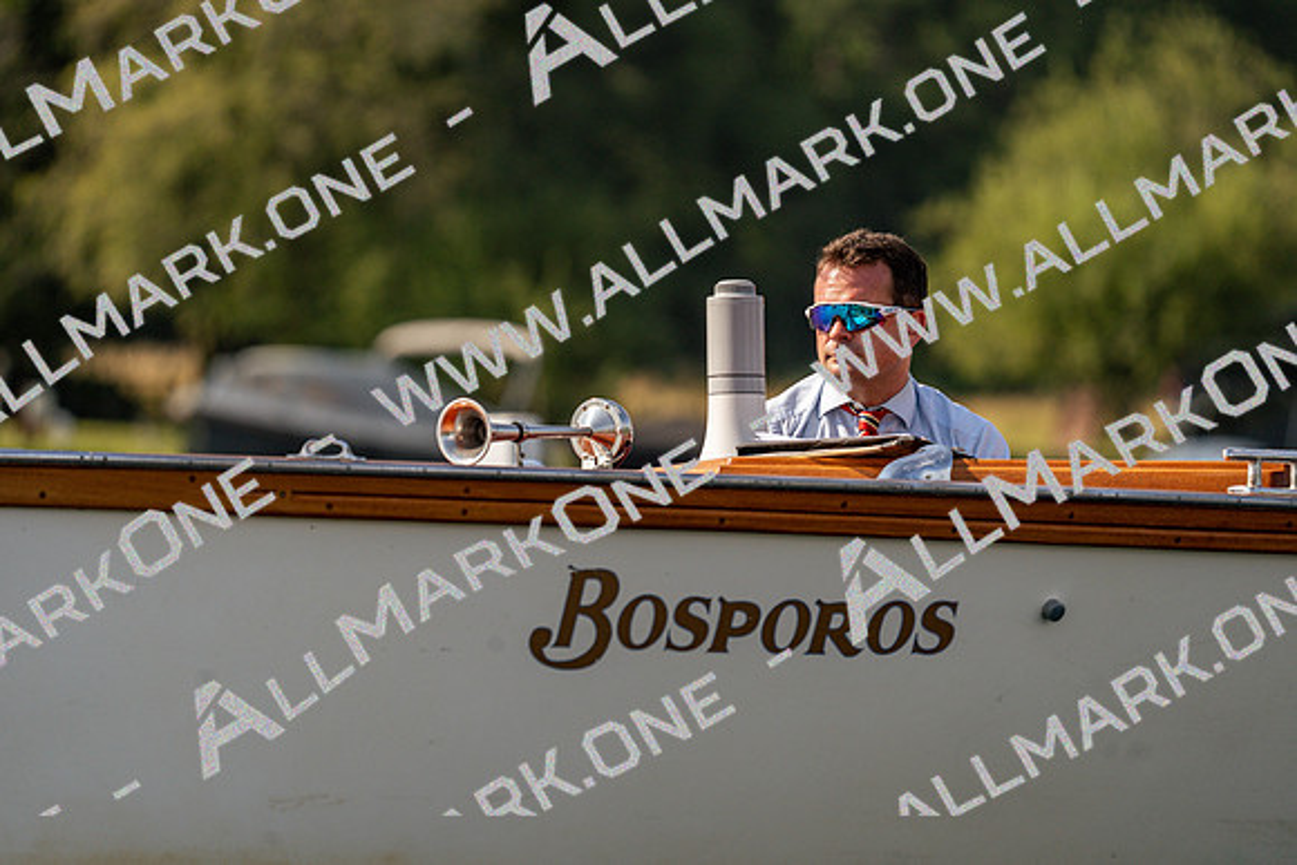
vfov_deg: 3.7
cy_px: 432
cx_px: 648
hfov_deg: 5.5
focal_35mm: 376
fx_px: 13549
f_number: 6.3
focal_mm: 376
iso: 250
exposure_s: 1/1600
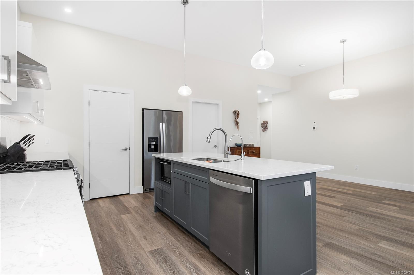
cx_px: 207
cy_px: 138
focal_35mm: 18
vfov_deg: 67.4
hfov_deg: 90.0
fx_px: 207
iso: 320
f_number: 8
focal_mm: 12
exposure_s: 1/8
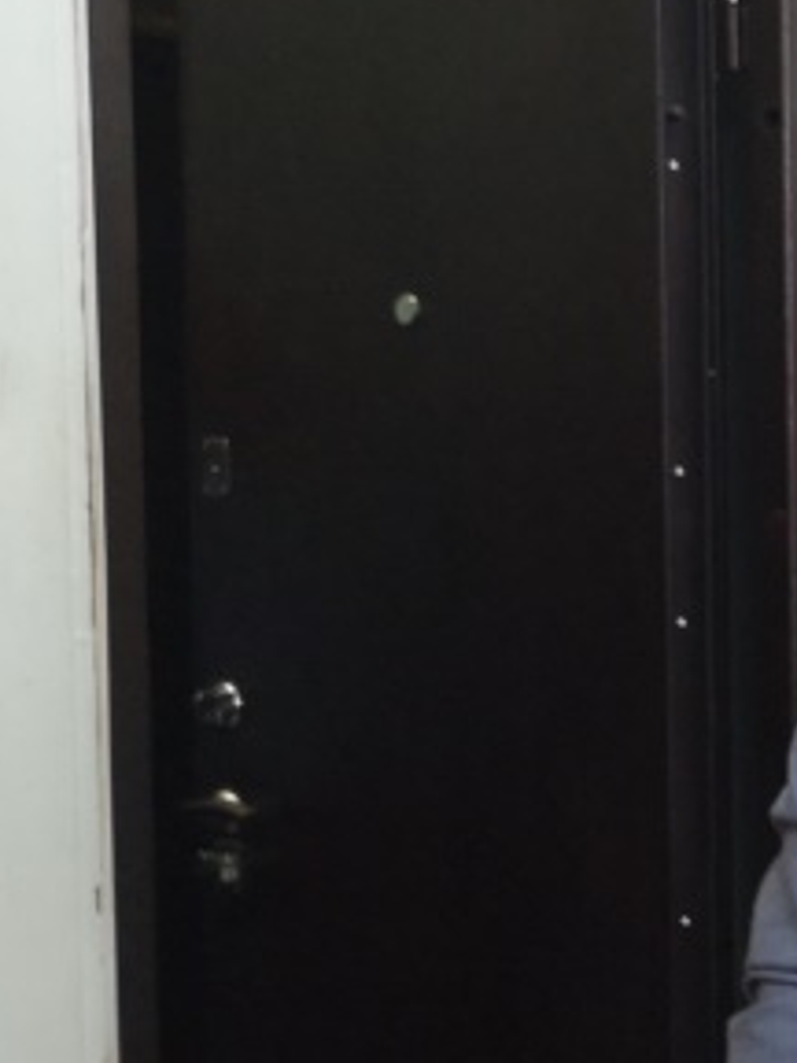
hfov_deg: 12.6
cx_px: 1797
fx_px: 2947
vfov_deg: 20.3
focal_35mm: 96
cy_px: 775
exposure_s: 1/50
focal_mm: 3.95
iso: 125
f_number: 1.8
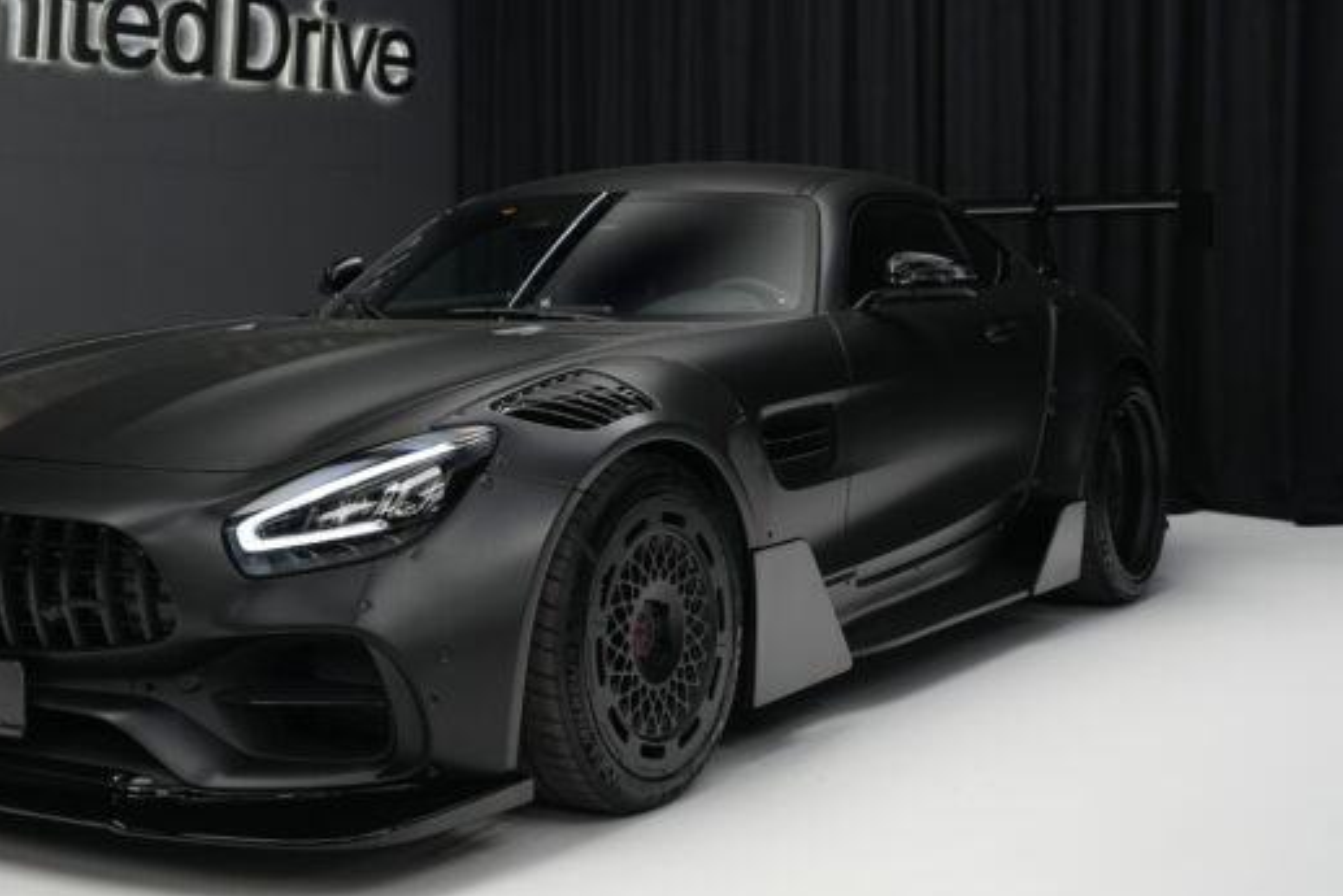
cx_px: 475
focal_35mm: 52
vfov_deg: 26.0
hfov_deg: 37.9
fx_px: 1940
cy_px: 371
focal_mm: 35
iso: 1250
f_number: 4
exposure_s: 1/60
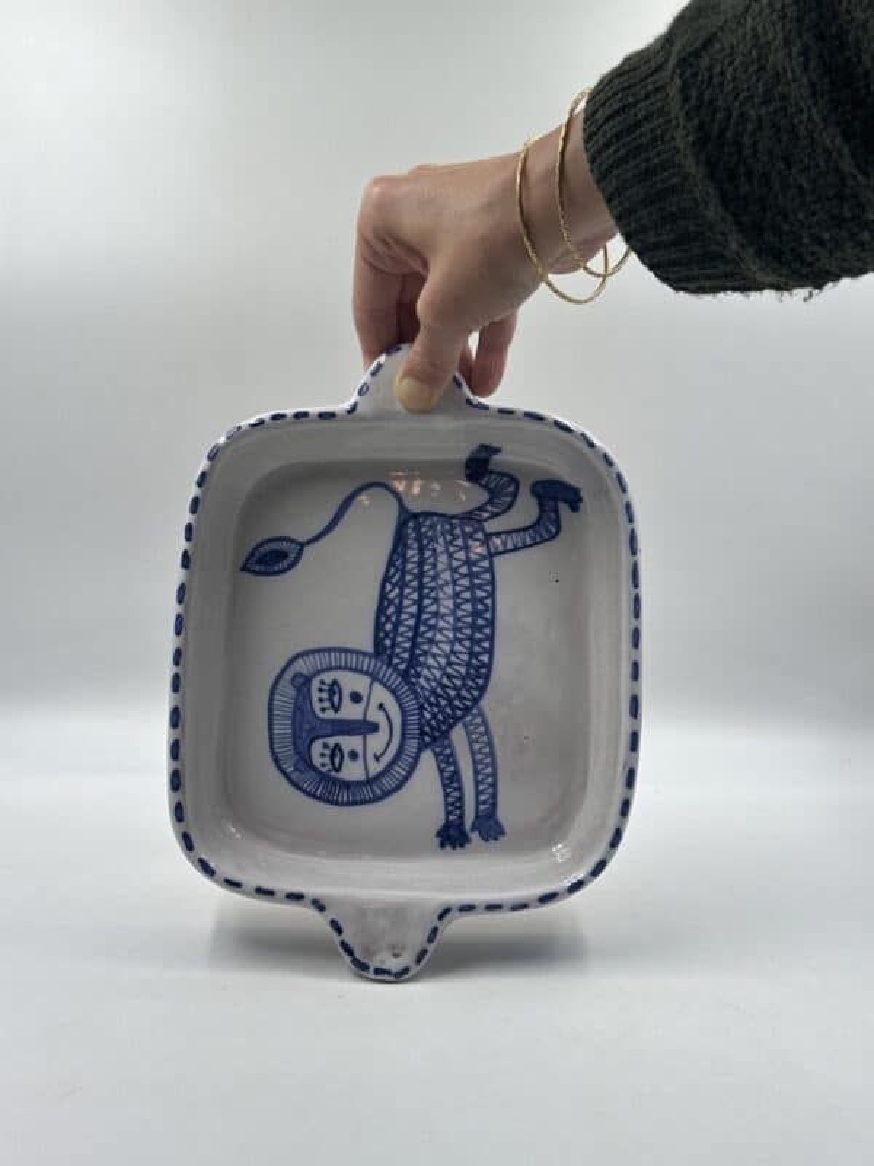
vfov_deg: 39.7
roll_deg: -2.5
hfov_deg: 30.3
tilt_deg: -13.1
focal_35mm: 48
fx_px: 1616
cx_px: 437
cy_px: 583
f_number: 1.78
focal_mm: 6.86
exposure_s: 1/358
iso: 64
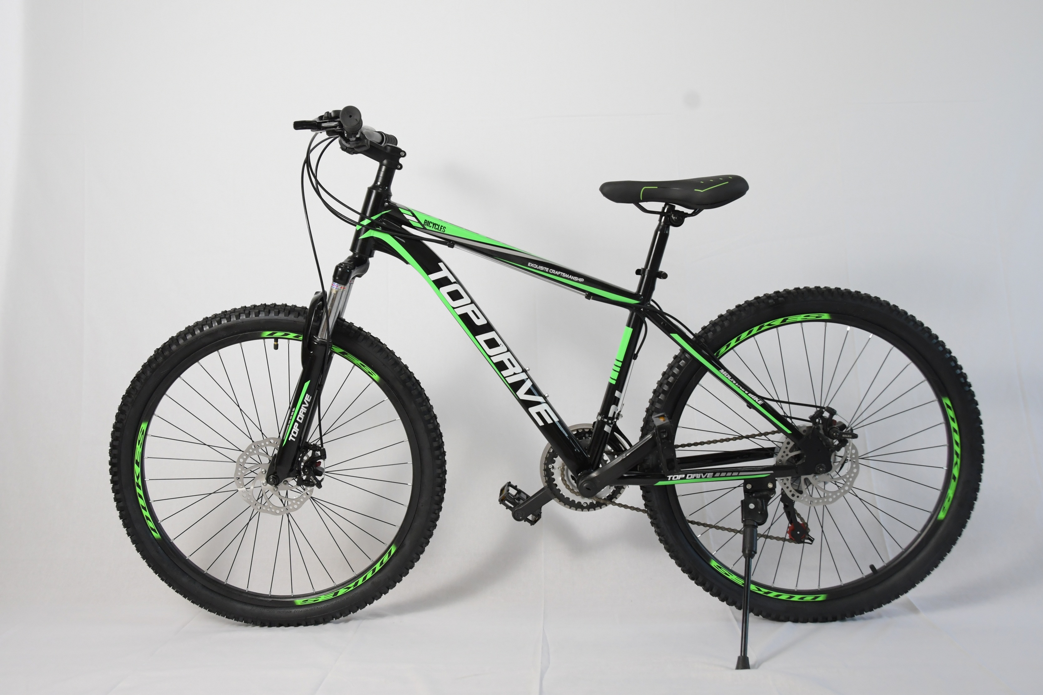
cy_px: 348
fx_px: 956
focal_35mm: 33
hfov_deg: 57.2
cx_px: 522
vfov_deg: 40.0
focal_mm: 22
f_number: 8
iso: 1600
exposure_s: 1/250
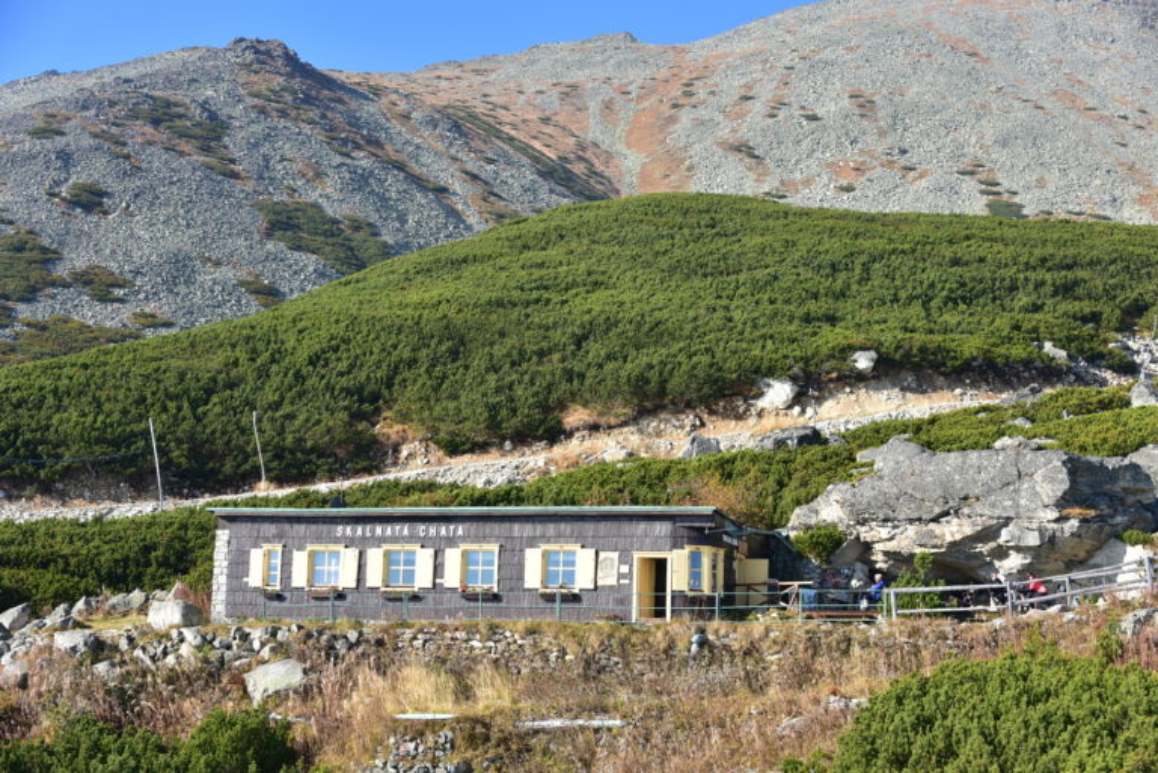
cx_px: 579
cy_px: 386
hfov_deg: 34.5
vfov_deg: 23.4
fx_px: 1867
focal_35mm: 58
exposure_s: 1/400
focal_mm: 58
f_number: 5
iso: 125
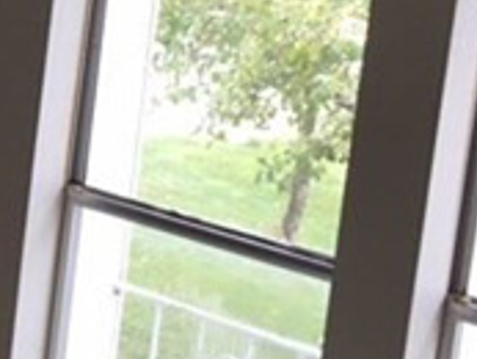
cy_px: 19
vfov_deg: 13.7
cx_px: -190
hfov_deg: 17.0
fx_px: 1475
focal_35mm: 107
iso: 25
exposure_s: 1/30
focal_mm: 4.15
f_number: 2.2
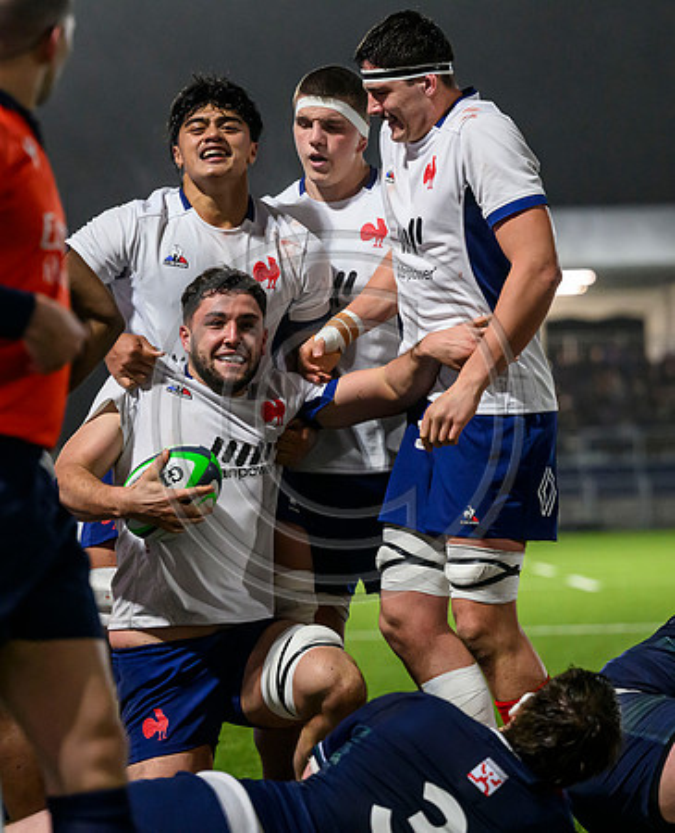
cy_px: 416
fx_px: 4683
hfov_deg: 8.2
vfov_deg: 10.2
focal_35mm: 189
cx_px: 224
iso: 6400
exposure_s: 1/1000
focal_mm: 135
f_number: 3.5
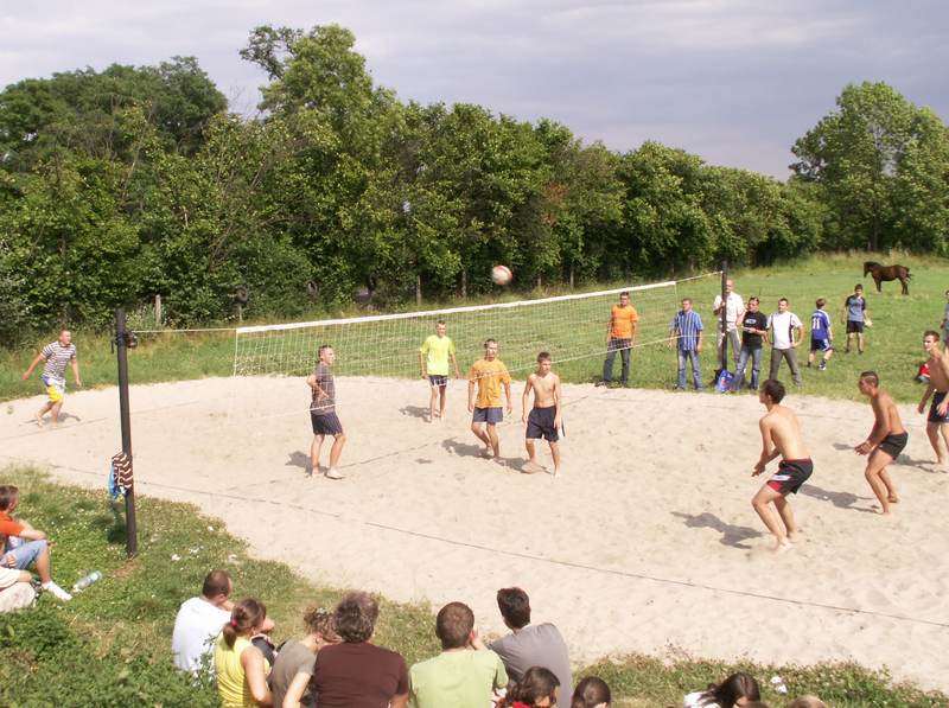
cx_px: 474
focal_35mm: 35
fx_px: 958
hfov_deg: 52.7
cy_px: 354
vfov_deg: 40.6
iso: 50
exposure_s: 1/200
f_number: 7.1
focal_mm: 5.86
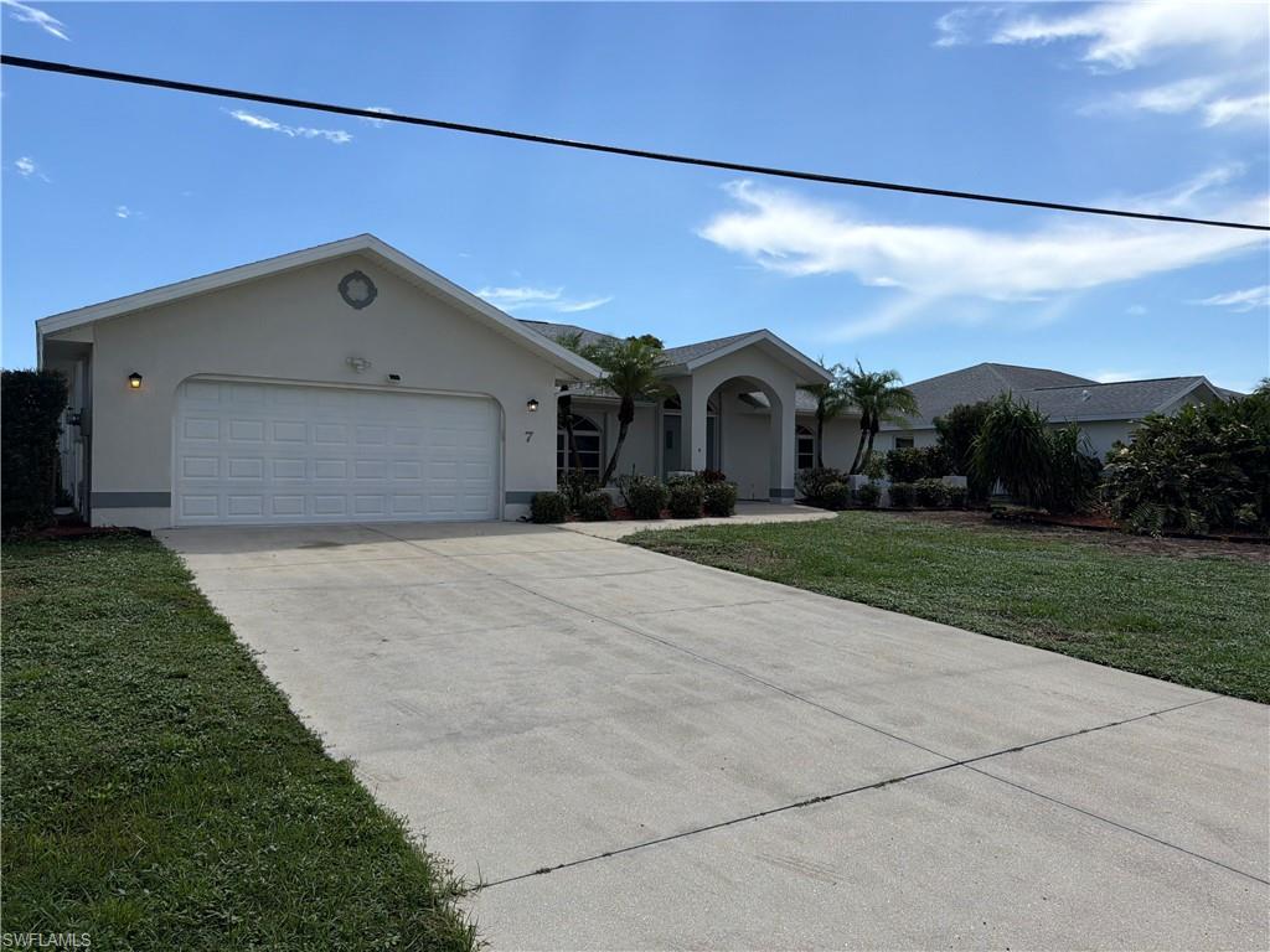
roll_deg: +0.0
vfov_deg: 56.8
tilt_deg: +0.2
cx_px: 635
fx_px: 881
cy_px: 476
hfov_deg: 71.6
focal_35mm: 24
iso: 80
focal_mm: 6.76
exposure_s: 1/14286
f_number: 1.78
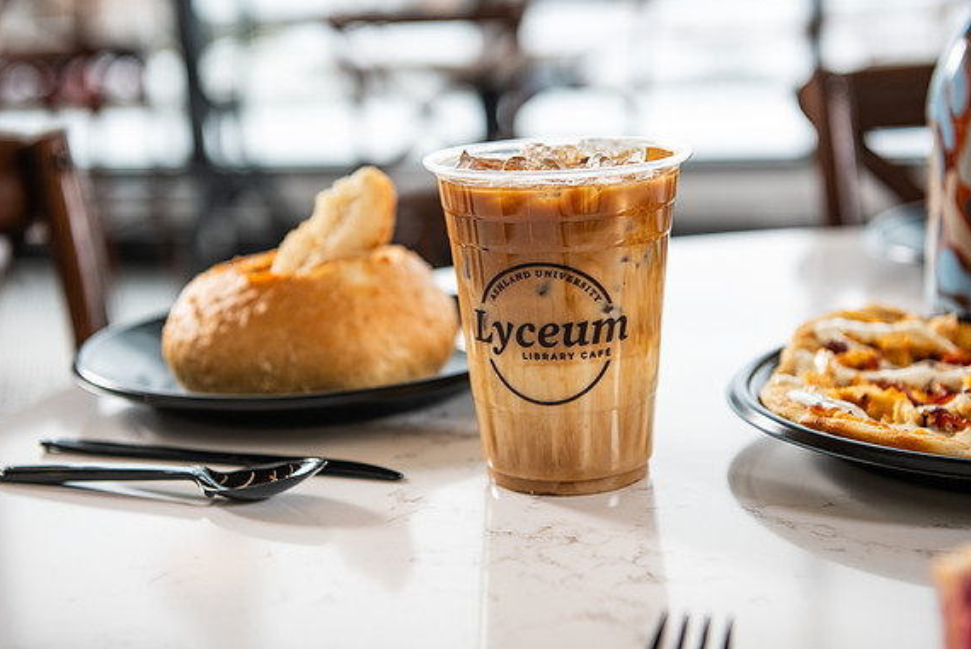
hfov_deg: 32.9
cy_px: 326
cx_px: 484
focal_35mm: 61
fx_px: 1647
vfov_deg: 22.3
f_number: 4
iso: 500
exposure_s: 1/200
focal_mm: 60
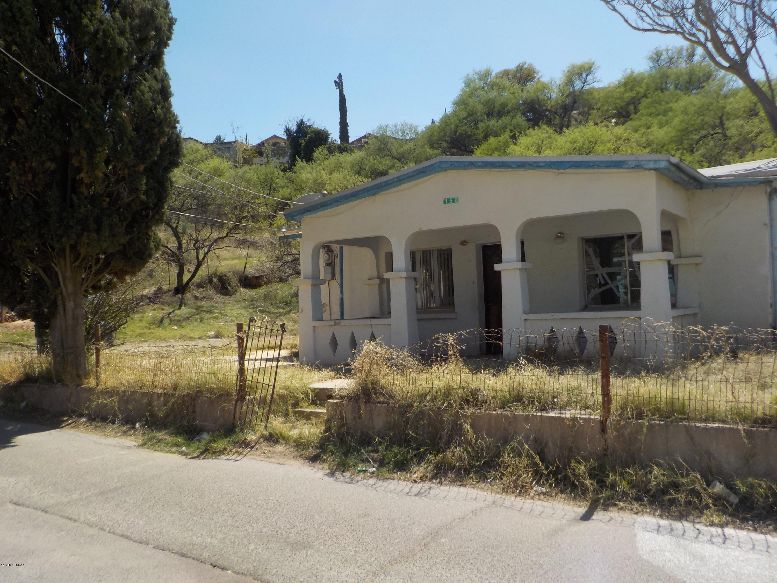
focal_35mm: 30
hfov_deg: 60.0
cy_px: 292
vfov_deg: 46.8
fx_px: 673
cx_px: 388
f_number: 3.3
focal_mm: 4.1
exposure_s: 1/1000
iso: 125
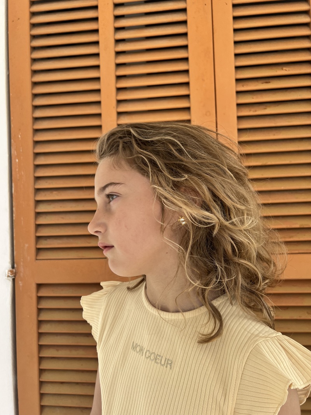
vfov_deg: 67.3
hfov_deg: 53.1
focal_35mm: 26
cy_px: 208
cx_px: 156
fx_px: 312
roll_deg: +1.8
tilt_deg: +2.0
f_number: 1.5
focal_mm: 5.7
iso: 50
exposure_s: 1/866
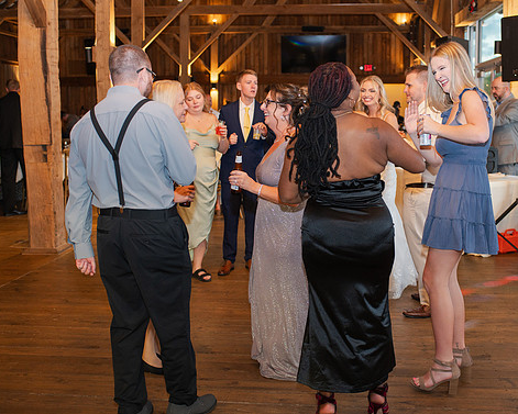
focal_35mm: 44
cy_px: 184
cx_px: 294
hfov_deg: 41.9
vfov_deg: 34.1
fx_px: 675
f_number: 3.2
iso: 1000
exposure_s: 1/200
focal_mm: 35
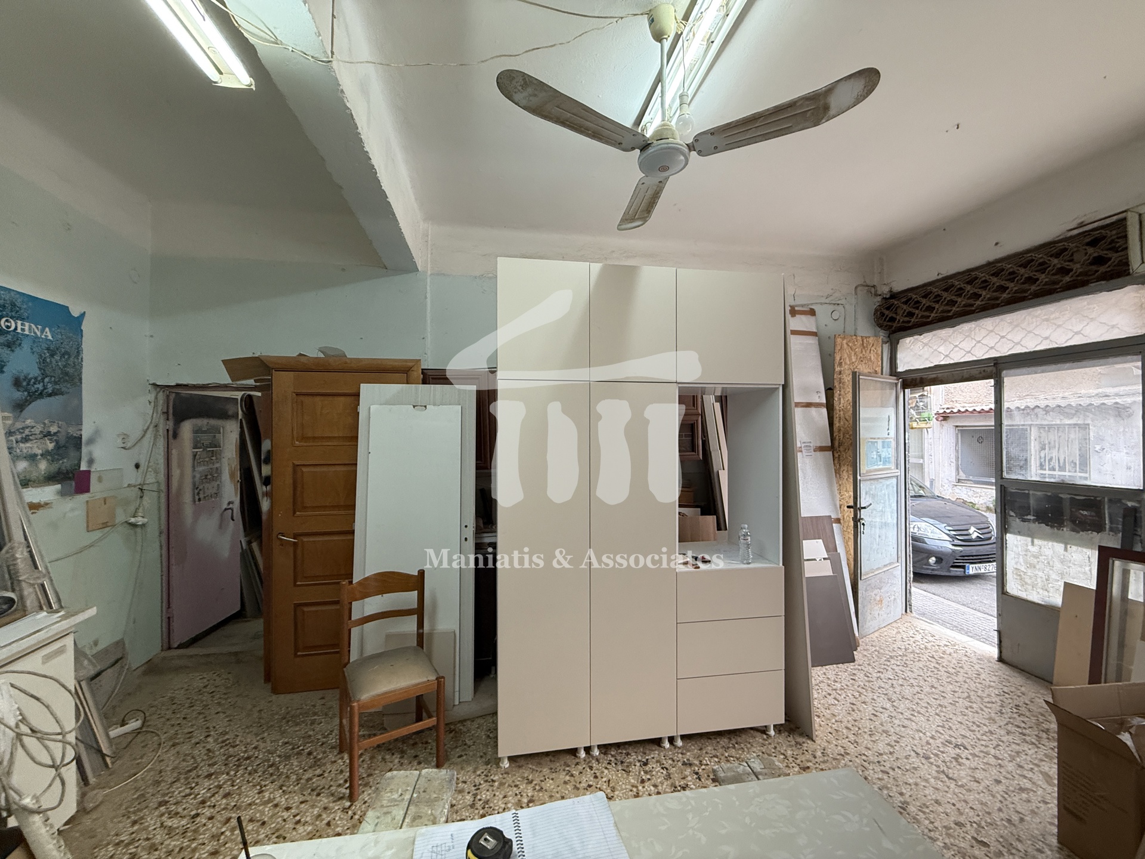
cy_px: 430
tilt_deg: +0.7
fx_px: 463
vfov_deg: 85.7
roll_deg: +0.2
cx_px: 572
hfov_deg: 102.1
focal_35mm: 14
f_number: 2.2
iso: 320
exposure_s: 1/100
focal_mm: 2.22
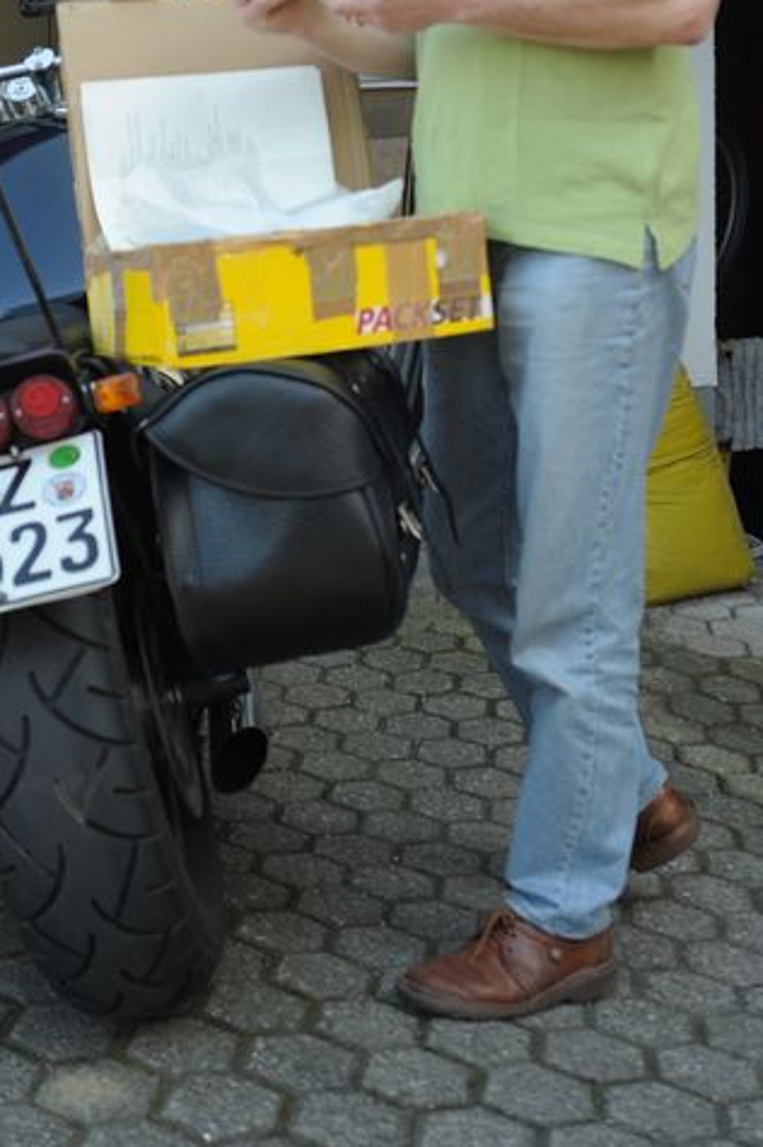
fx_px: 1687
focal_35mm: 53
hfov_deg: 25.4
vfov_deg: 36.0
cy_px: 186
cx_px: 292
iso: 400
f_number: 5.6
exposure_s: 1/250
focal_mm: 28
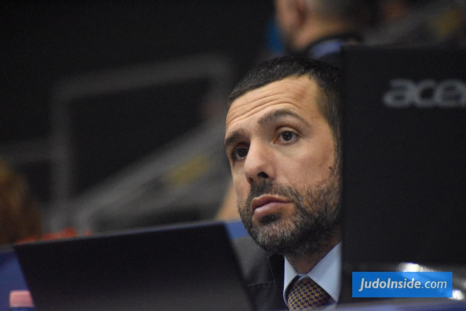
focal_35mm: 450
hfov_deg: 4.6
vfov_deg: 3.1
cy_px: 156
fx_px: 5825
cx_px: 233
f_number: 6.3
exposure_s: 1/800
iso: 12800
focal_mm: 300
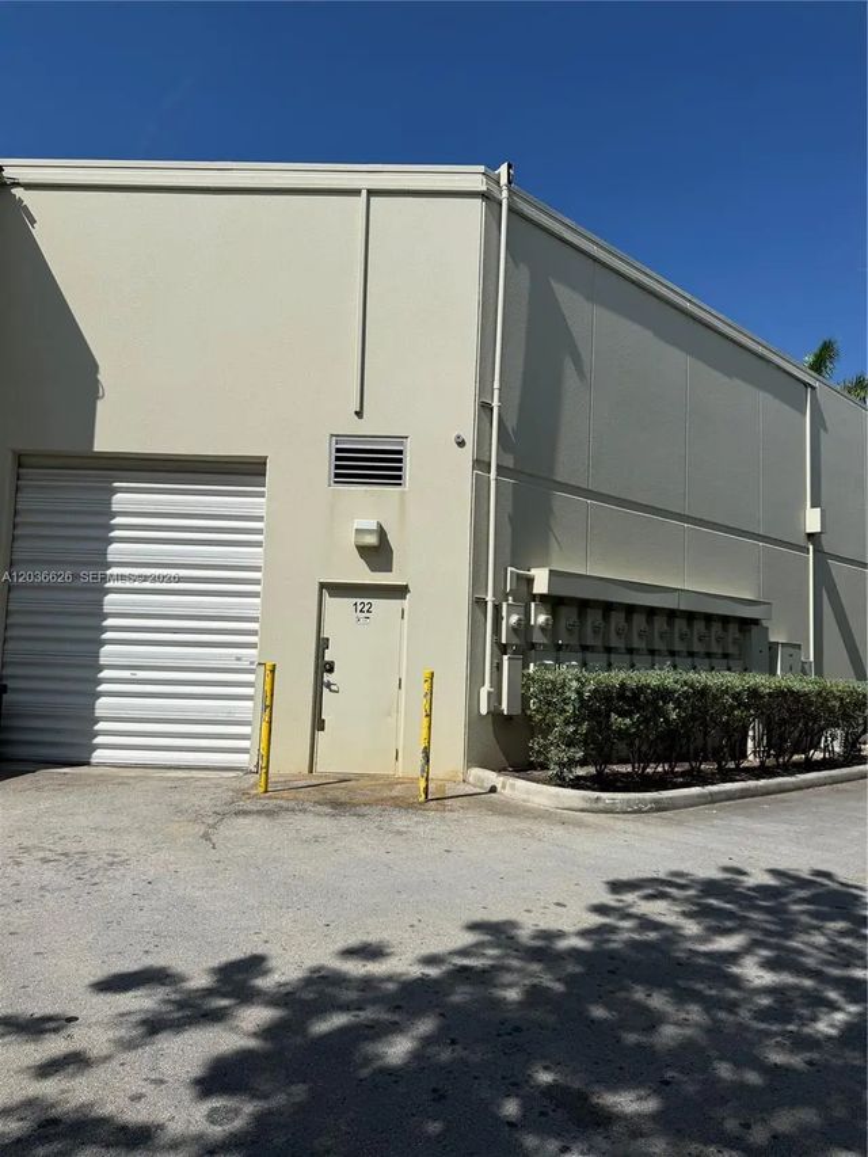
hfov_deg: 56.8
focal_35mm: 24
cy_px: 578
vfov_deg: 71.6
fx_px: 802
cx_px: 434
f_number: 1.78
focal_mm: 6.76
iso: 80
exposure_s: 1/11905
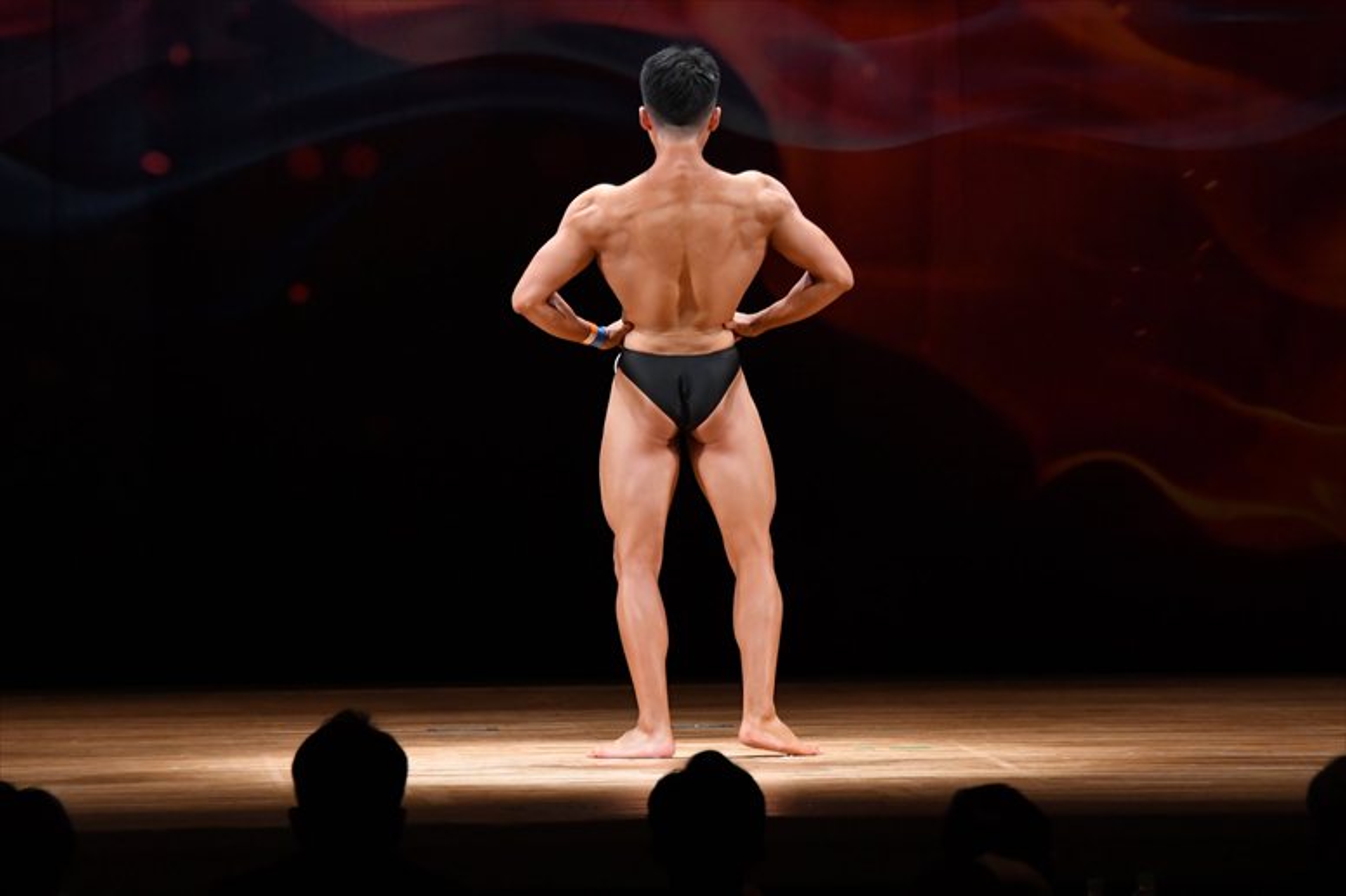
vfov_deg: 6.1
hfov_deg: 9.2
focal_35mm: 225
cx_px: 673
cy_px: 448
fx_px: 8409
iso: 3200
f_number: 5.6
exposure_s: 1/400
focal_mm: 150
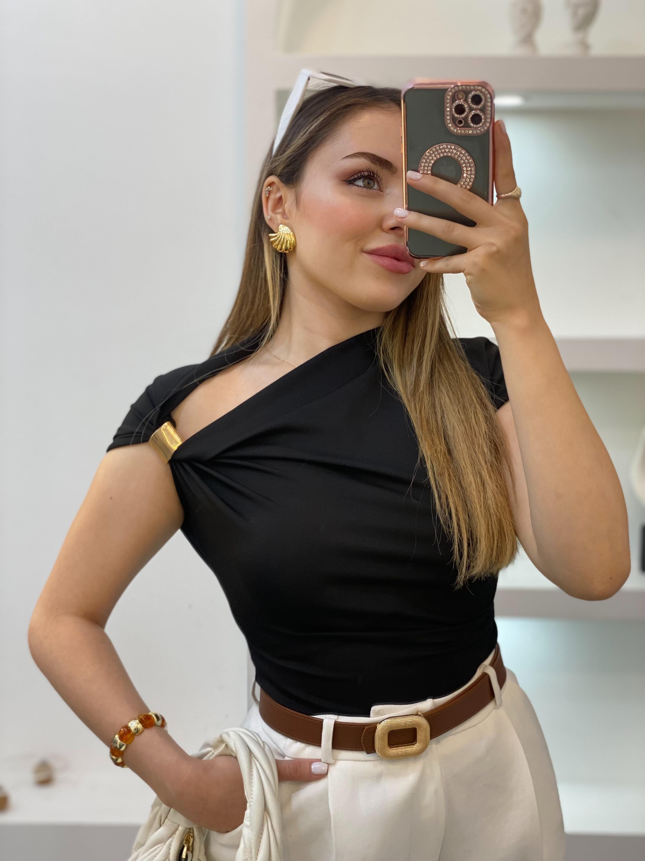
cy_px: 430
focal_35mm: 52
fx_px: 1292
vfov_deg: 36.8
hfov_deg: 28.0
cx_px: 322
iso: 100
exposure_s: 1/100
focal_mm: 6
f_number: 2
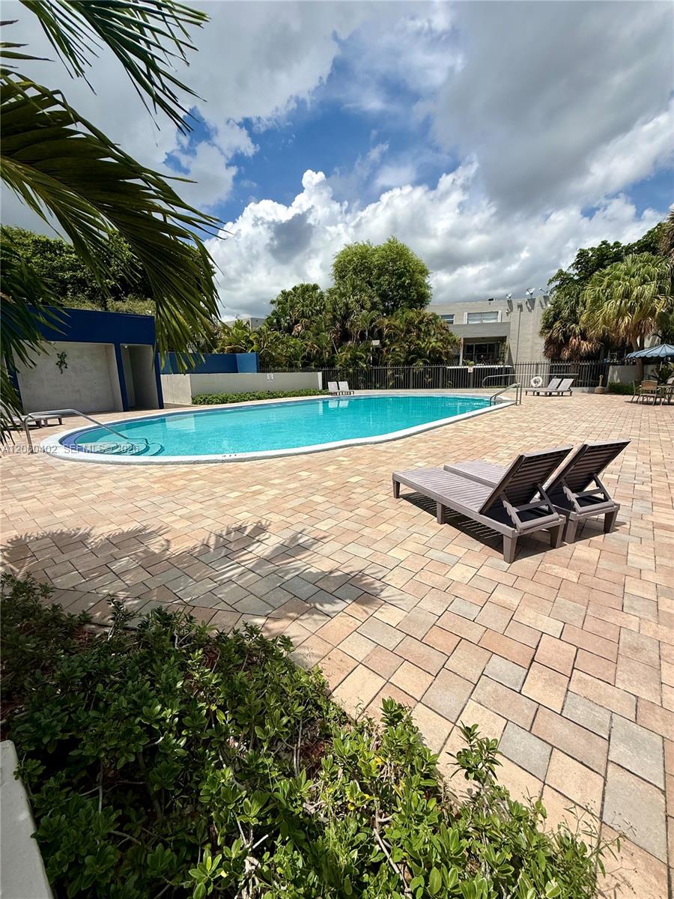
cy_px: 450
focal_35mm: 14
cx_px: 337
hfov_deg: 85.7
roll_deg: +0.9
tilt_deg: -10.6
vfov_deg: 102.1
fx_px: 363
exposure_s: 1/5155
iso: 50
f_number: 2.2
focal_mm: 2.22
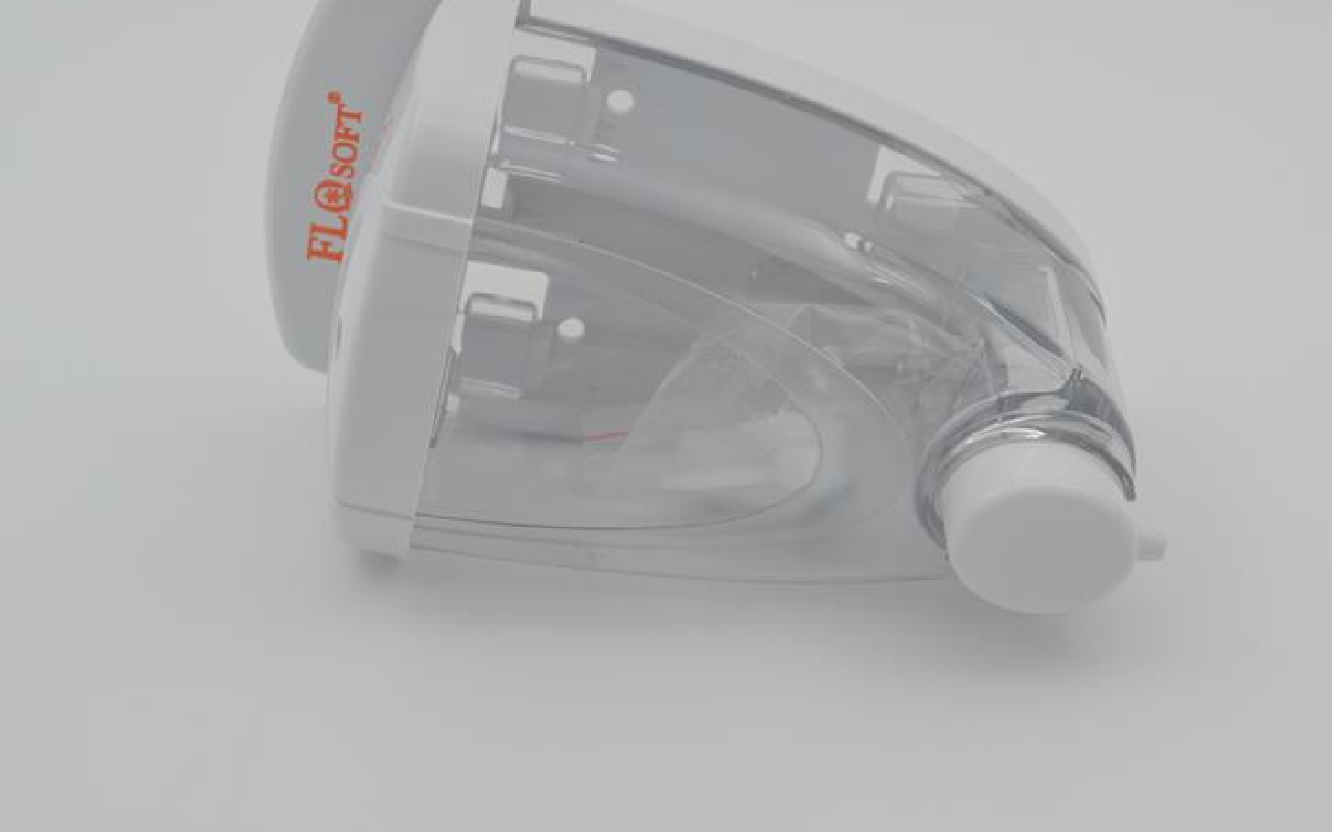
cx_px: 739
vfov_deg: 20.6
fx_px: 2287
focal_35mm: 63
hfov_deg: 32.4
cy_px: 384
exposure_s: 1/80
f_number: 6.3
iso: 100
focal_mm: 30
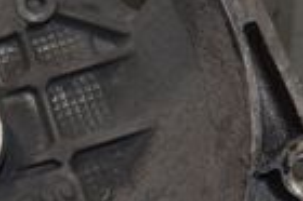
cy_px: 145
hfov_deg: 11.2
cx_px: -126
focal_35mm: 178
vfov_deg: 7.7
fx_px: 1496
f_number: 5
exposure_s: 1/60
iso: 800
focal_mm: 26
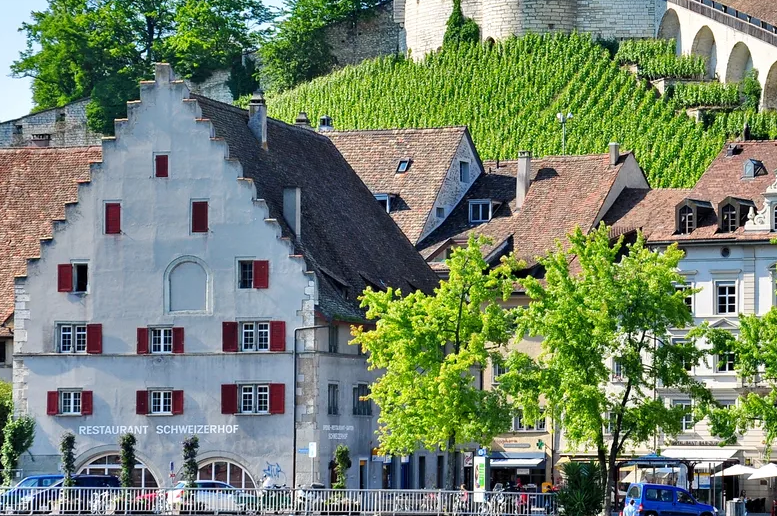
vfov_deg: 9.8
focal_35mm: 139
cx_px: 624
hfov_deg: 14.7
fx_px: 2997
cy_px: 124
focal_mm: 45
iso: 200
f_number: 8
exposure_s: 1/500
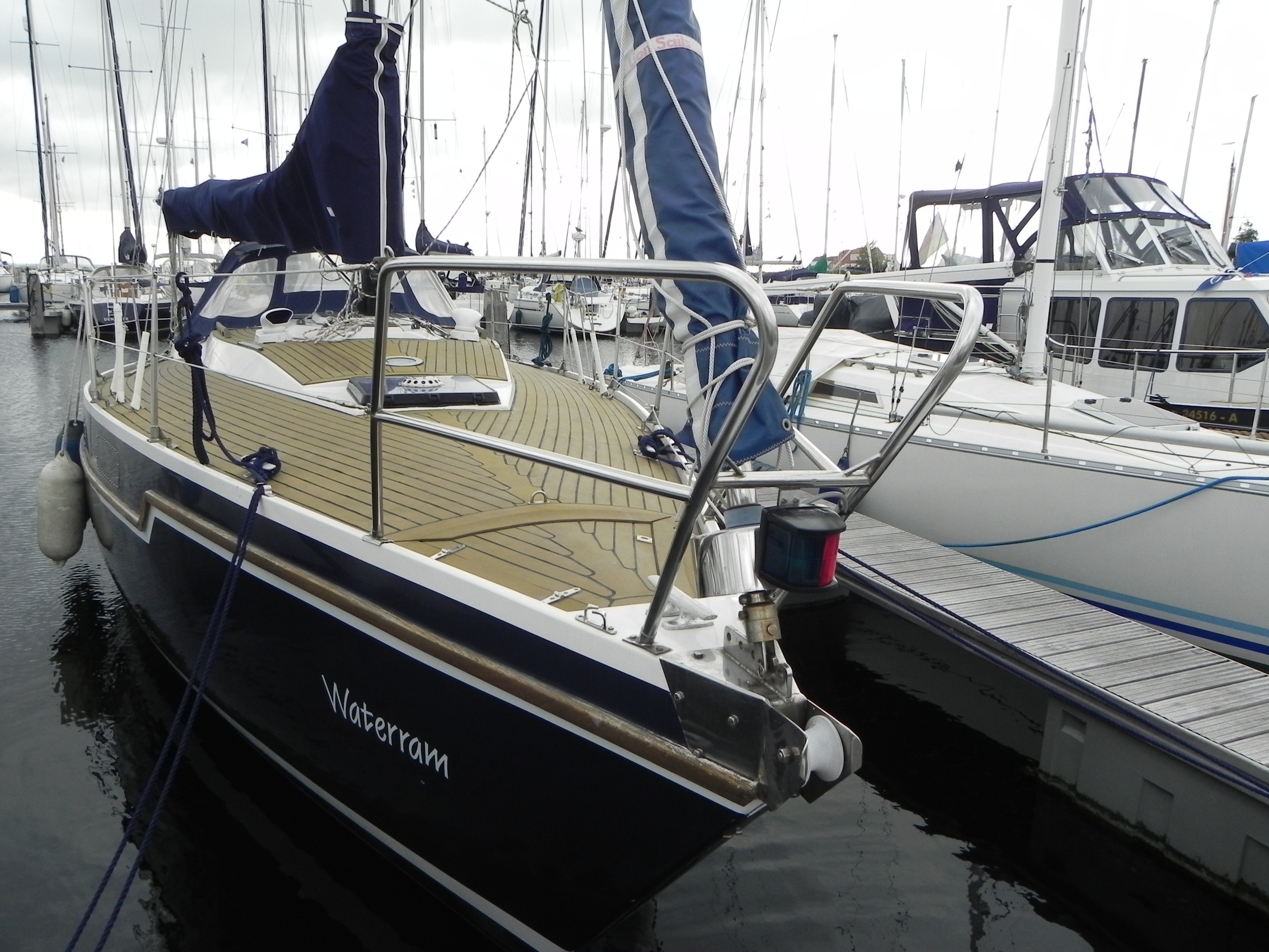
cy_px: 476
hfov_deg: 67.3
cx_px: 634
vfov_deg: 53.1
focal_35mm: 26
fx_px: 953
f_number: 5.6
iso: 160
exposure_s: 1/245
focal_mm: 4.6
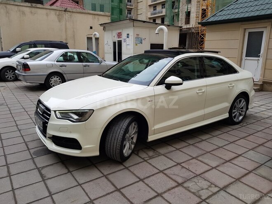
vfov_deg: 53.1
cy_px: 102
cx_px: 136
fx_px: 204
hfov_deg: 67.3
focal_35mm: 26
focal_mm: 4.2
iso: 40
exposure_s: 1/335
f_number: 1.7
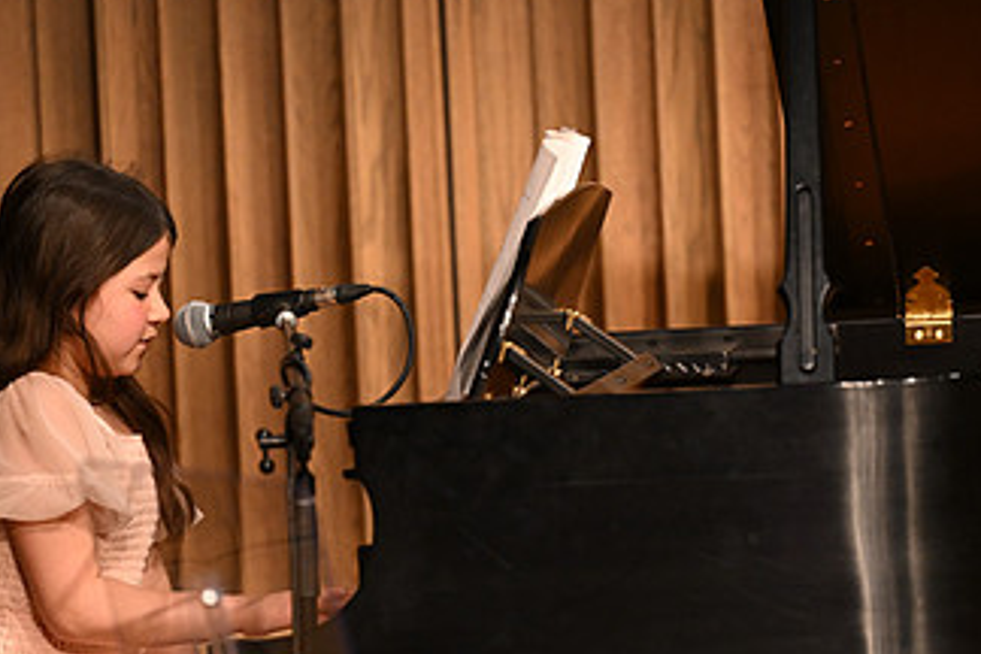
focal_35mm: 358
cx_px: 536
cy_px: 395
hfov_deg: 5.8
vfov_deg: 3.8
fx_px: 9755
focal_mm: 200
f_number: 2.8
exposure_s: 1/400
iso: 3200
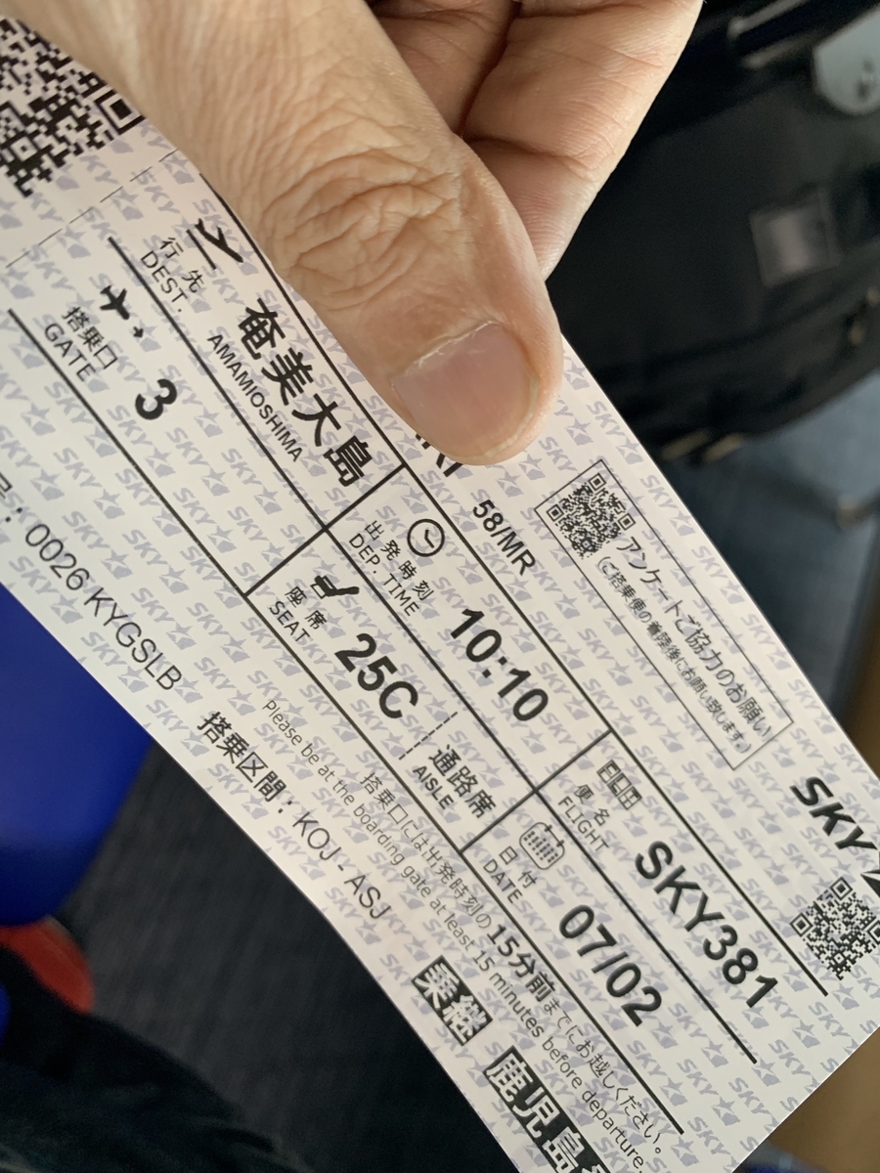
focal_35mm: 26
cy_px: 586
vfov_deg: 67.3
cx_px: 440
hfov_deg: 53.1
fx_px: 881
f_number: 1.8
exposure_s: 1/60
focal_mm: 4.25
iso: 160
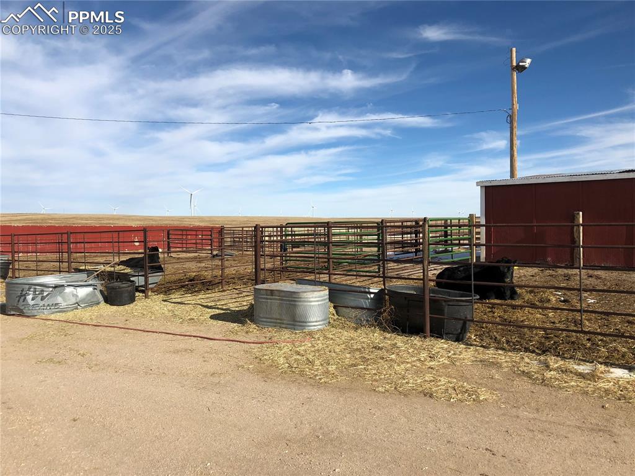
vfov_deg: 49.7
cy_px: 238
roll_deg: +0.9
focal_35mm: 28
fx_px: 513
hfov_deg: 63.5
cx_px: 318
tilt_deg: -3.4
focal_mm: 3.99
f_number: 1.8
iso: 20
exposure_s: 1/2857
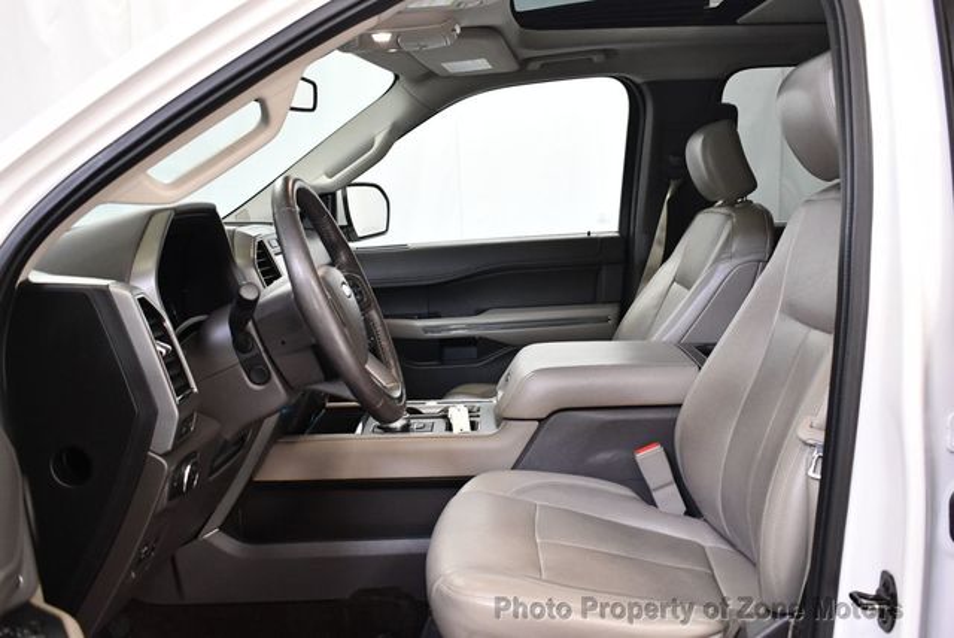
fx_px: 955
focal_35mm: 36
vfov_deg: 36.9
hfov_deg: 53.1
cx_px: 477
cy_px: 319
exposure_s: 1/125
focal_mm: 18
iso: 1800
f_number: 3.5
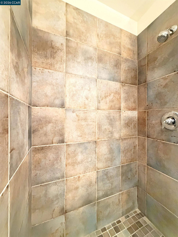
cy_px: 118
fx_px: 96
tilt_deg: -0.9
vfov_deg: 102.1
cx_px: 89
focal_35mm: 14
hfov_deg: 85.7
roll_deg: +0.0
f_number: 2.2
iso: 1000
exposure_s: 1/40
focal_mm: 2.22
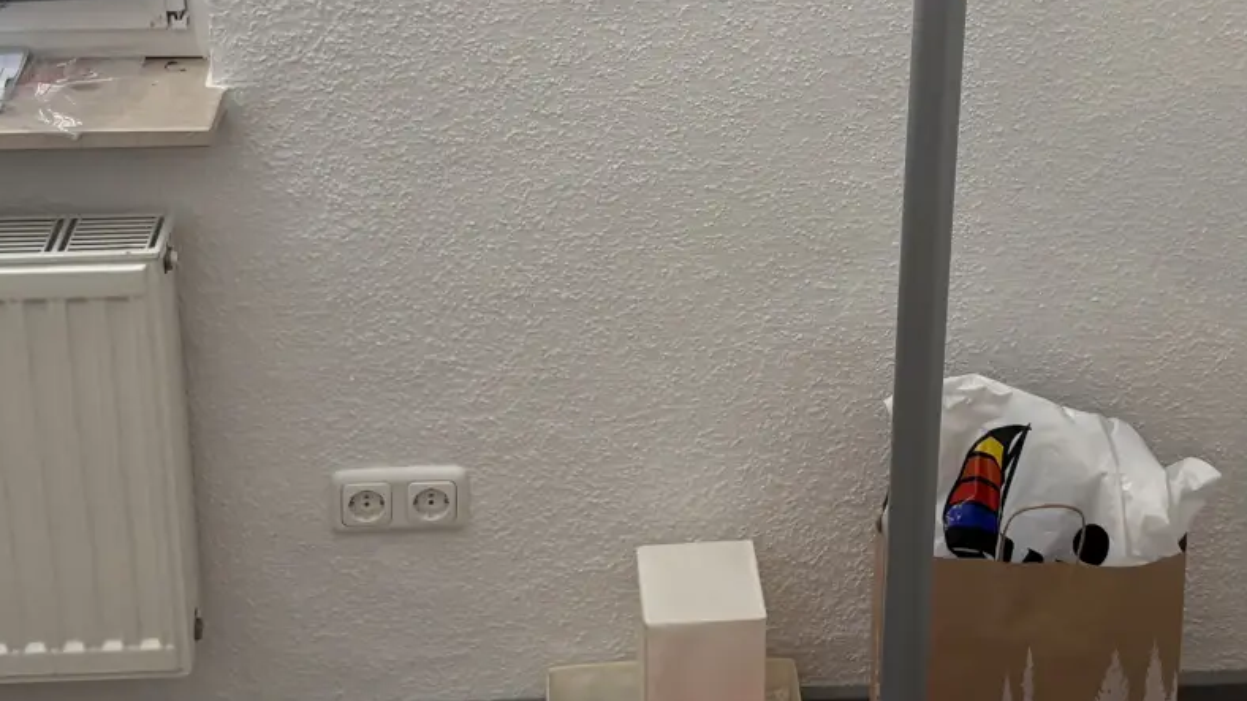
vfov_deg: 17.3
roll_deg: -0.1
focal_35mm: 69
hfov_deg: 30.5
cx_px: 722
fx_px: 2281
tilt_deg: -20.6
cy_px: 112
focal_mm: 5.96
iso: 125
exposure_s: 1/100
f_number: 1.6
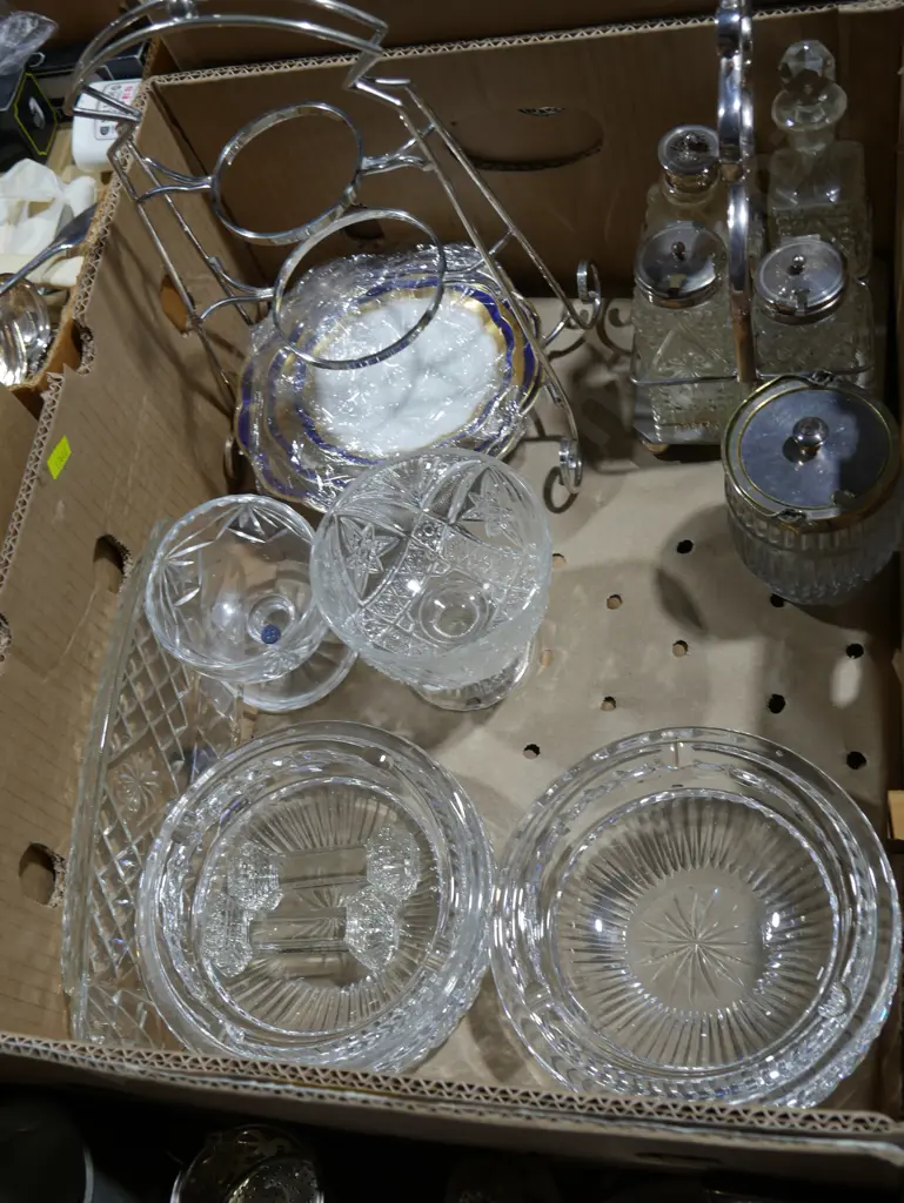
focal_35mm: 40
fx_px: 1392
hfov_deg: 36.0
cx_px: 452
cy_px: 602
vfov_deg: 46.8
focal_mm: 20
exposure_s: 1/60
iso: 200
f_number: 4.4
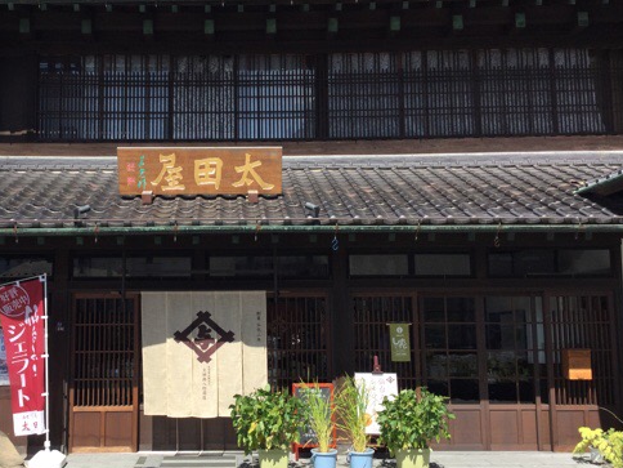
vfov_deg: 35.1
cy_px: 246
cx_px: 225
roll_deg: -1.5
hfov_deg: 45.3
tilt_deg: +5.9
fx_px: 738
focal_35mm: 41
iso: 25
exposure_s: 1/727
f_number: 2.4
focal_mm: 3.3
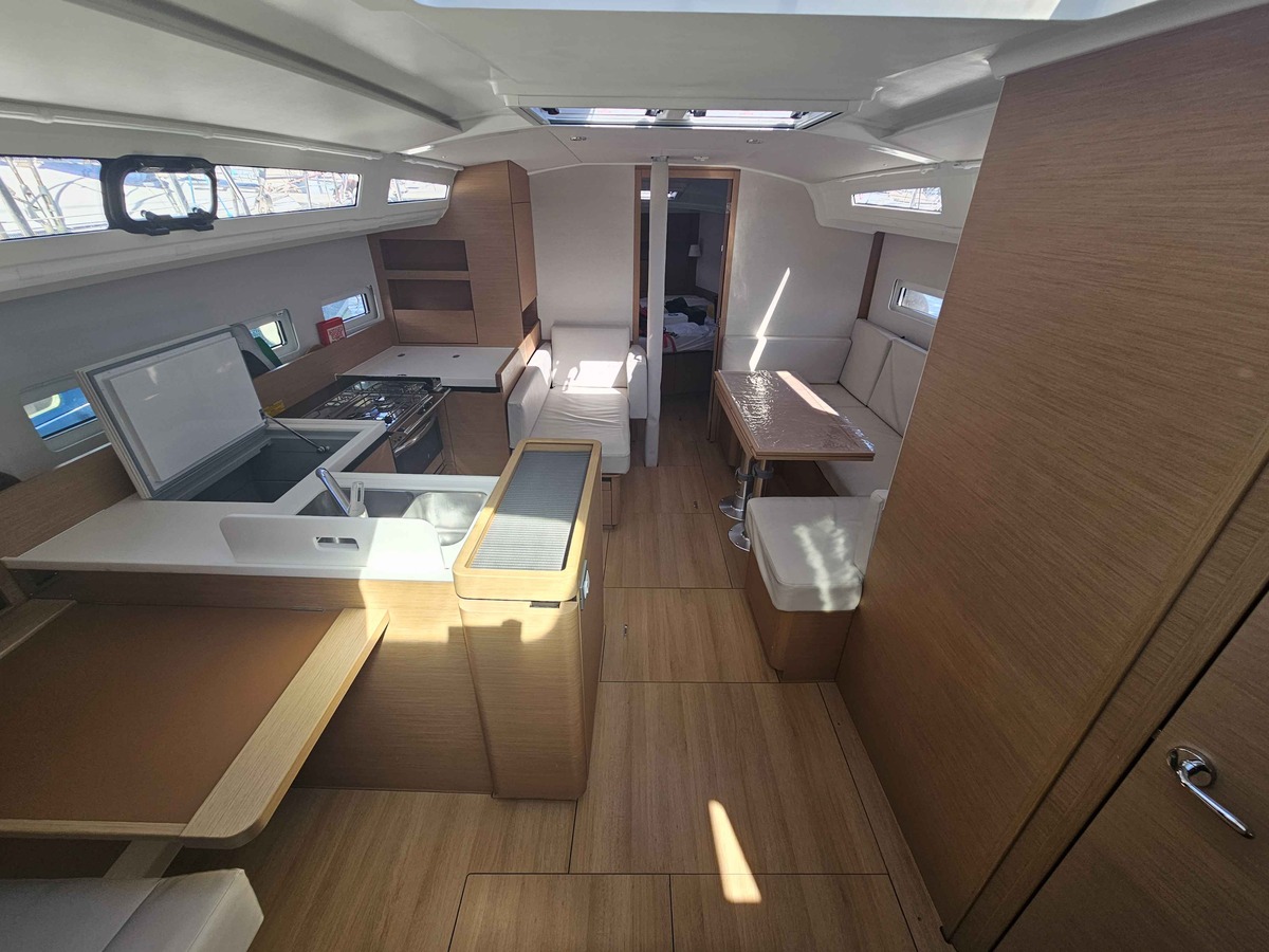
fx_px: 477
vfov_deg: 89.9
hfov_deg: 106.2
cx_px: 634
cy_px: 476
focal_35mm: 13
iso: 50
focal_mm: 2.2
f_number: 2.2
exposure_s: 1/132
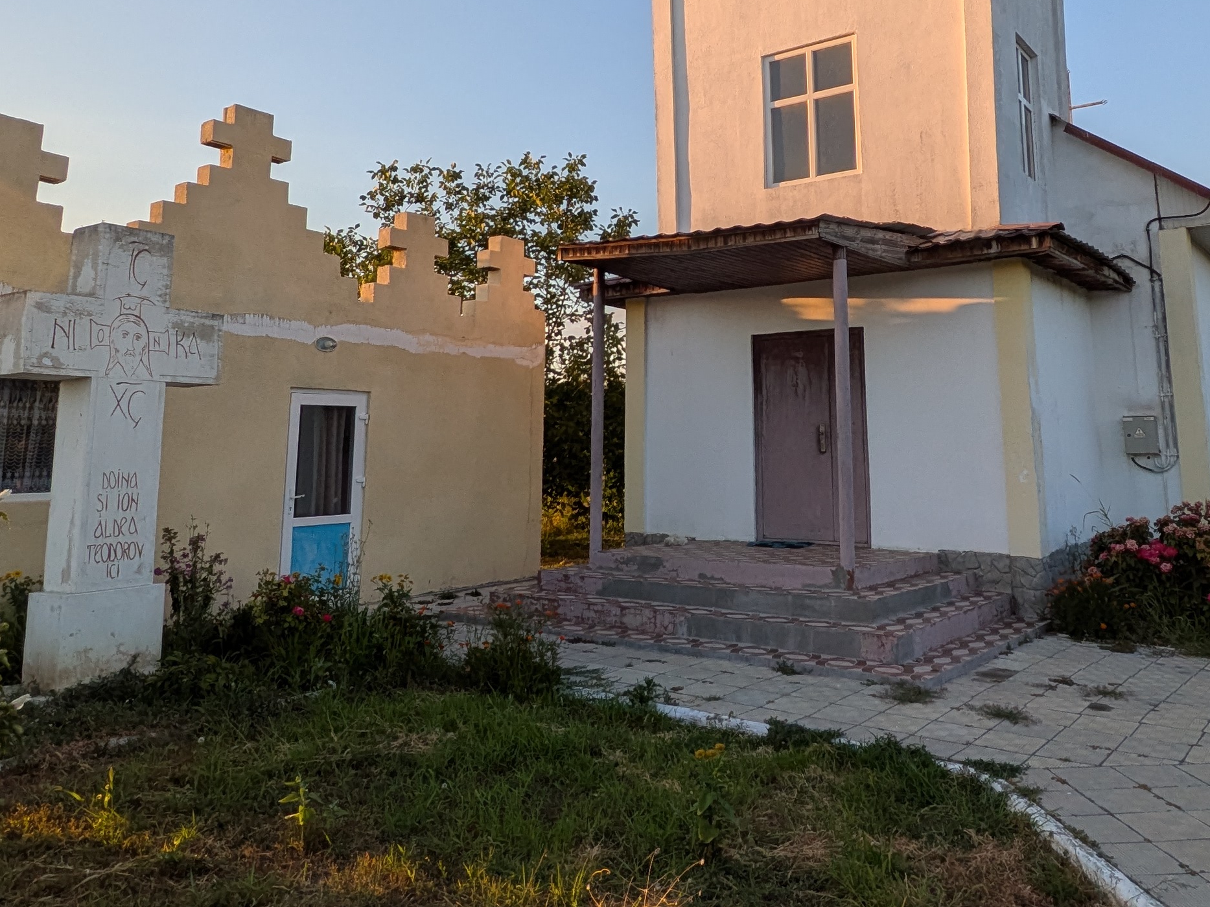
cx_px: 642
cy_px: 279
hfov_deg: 59.9
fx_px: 1049
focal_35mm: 30
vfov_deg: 45.8
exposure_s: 1/796
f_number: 2.2
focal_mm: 1.85
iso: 47
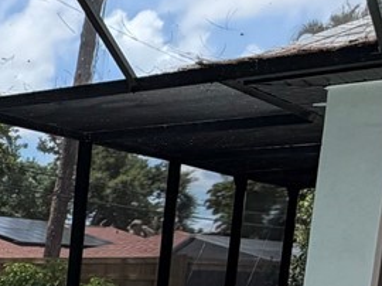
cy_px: 432
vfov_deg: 16.2
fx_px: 915
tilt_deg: -9.8
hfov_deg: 18.5
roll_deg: +0.0
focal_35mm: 83
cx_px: -306
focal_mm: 2.22
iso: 40
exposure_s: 1/770
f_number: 2.2
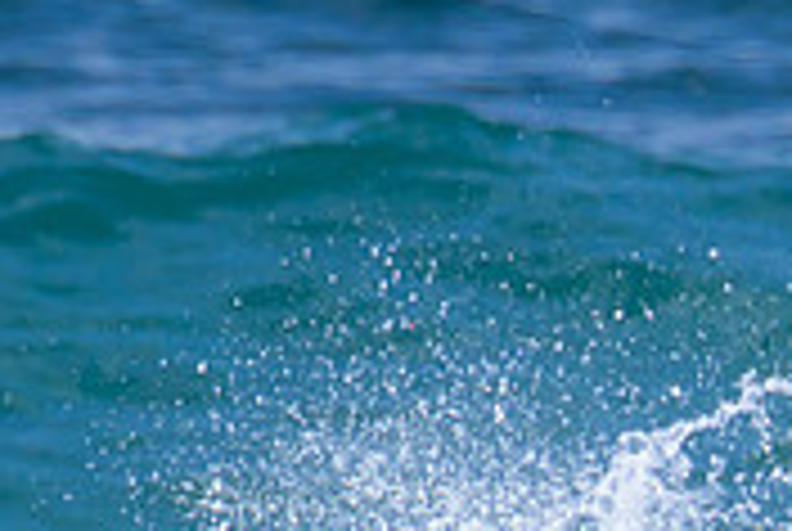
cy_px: 856
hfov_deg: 0.6
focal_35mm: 3602
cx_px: 1037
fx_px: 79377
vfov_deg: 0.4
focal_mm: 800
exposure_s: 1/2000
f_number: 11
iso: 640
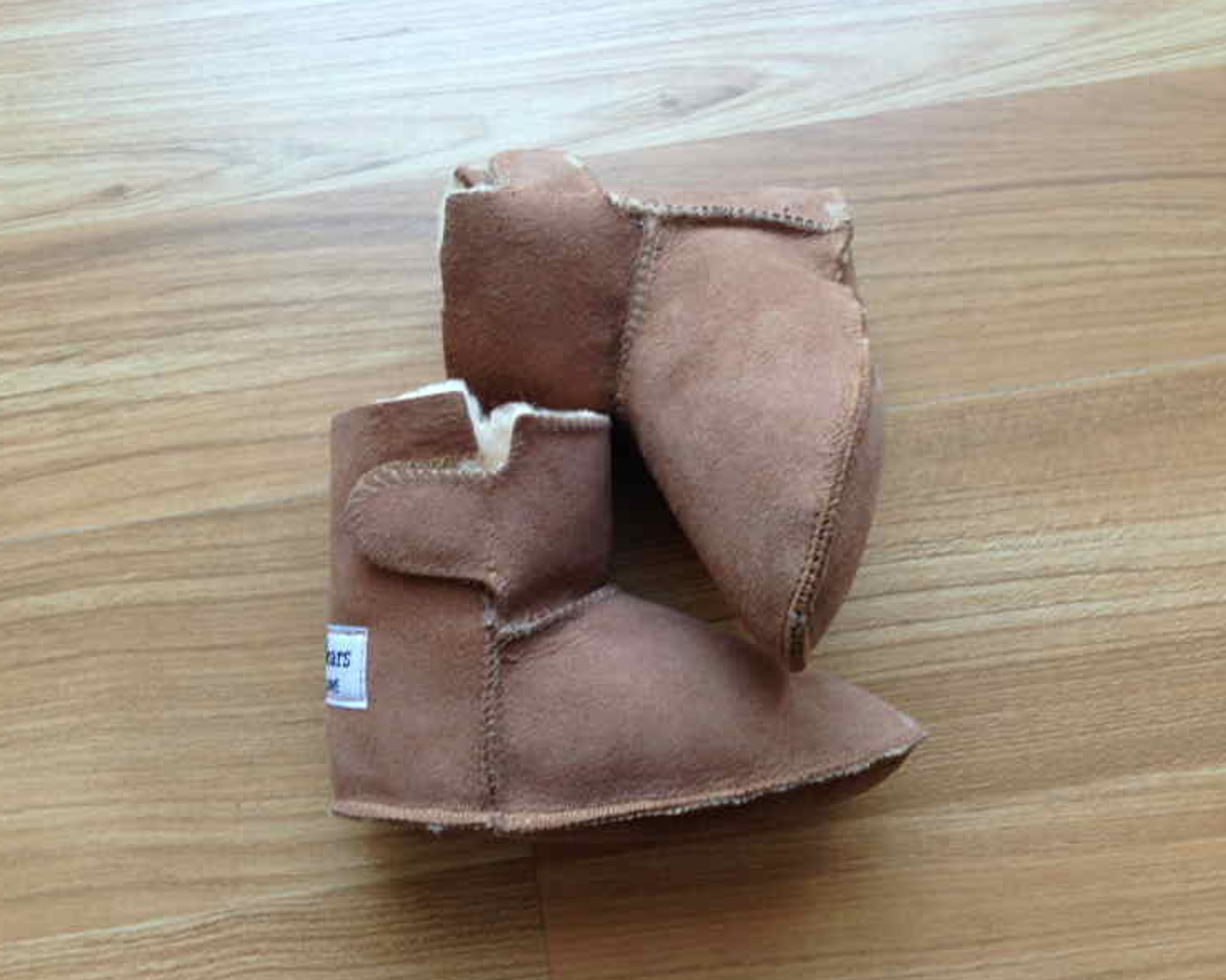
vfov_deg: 42.2
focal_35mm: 35
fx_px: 1270
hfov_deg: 51.5
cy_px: 491
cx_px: 563
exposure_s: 1/24
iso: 50
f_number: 2.4
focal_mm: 4.13
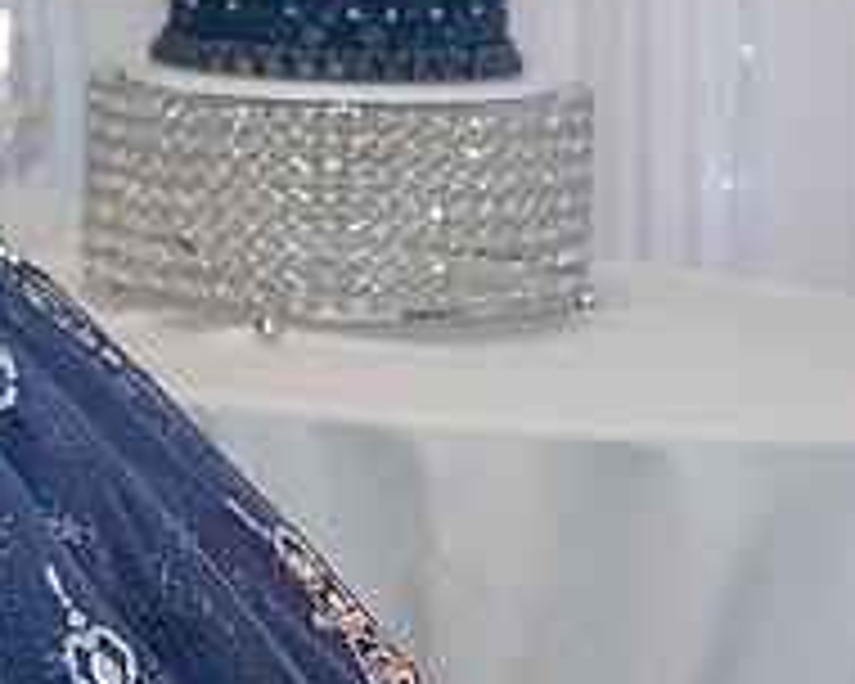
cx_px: 76
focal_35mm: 183
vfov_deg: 8.4
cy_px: -23
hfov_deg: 10.5
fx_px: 4631
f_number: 2.8
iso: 1000
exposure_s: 1/200
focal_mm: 57
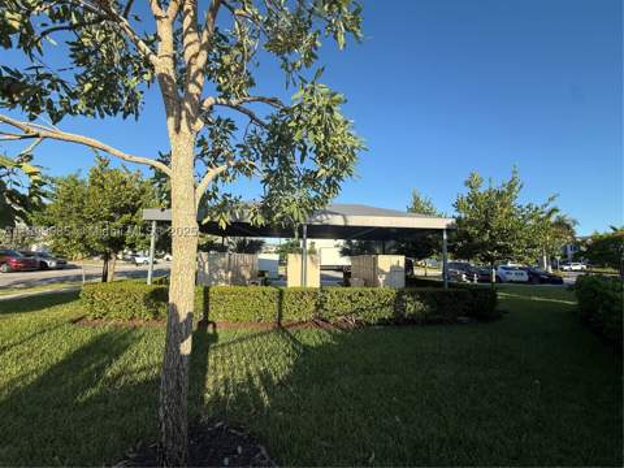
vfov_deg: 85.7
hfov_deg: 102.1
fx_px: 252
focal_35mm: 14
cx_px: 312
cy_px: 234
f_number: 2.2
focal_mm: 2.22
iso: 50
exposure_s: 1/1431
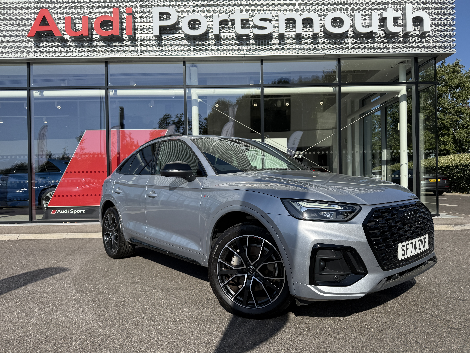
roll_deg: +0.8
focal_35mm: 24
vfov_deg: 56.8
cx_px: 235
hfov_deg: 71.6
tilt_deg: +0.8
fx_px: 326
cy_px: 176
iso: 80
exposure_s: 1/4673
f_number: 1.78
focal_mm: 6.76
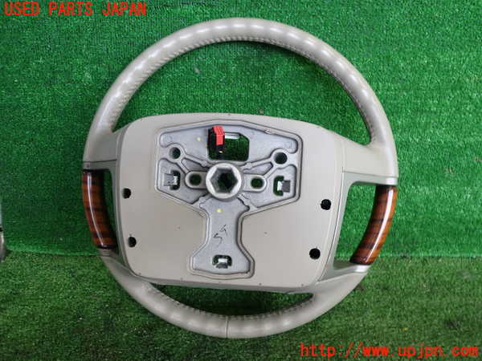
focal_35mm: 30
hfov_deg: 60.0
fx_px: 418
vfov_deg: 46.8
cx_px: 241
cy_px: 180
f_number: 2.3
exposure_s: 1/100
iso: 200
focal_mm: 5.4
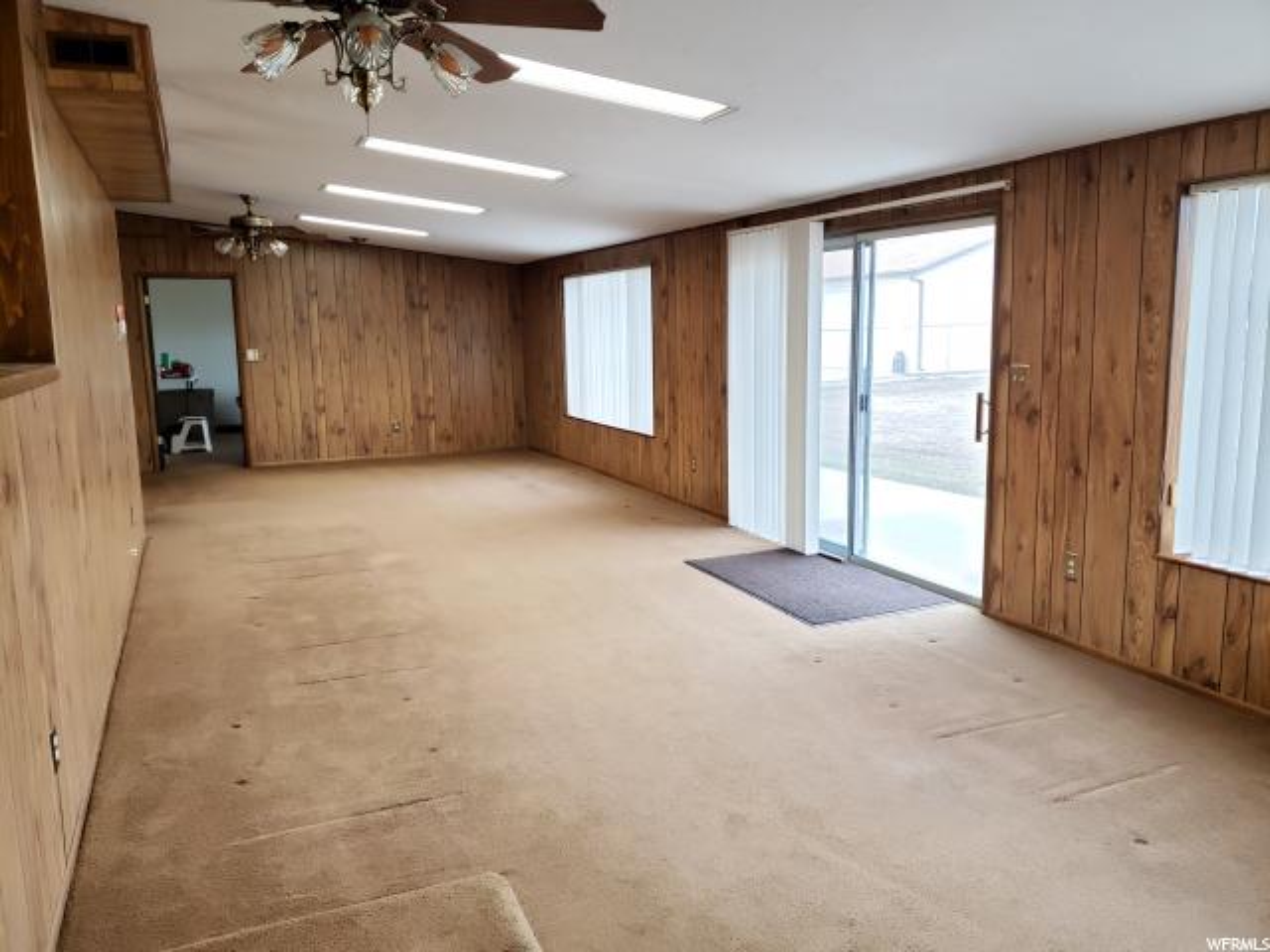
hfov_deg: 67.3
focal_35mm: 26
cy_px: 476
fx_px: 954
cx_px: 635
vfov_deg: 53.1
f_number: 1.5
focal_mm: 4.3
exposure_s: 1/60
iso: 250
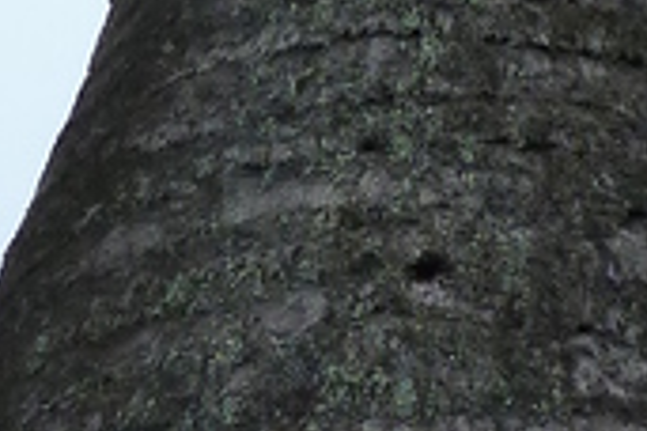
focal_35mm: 182
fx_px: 3271
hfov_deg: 11.3
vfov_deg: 7.1
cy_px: 1009
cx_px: 454
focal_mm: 4.1
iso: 125
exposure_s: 1/200
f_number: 4
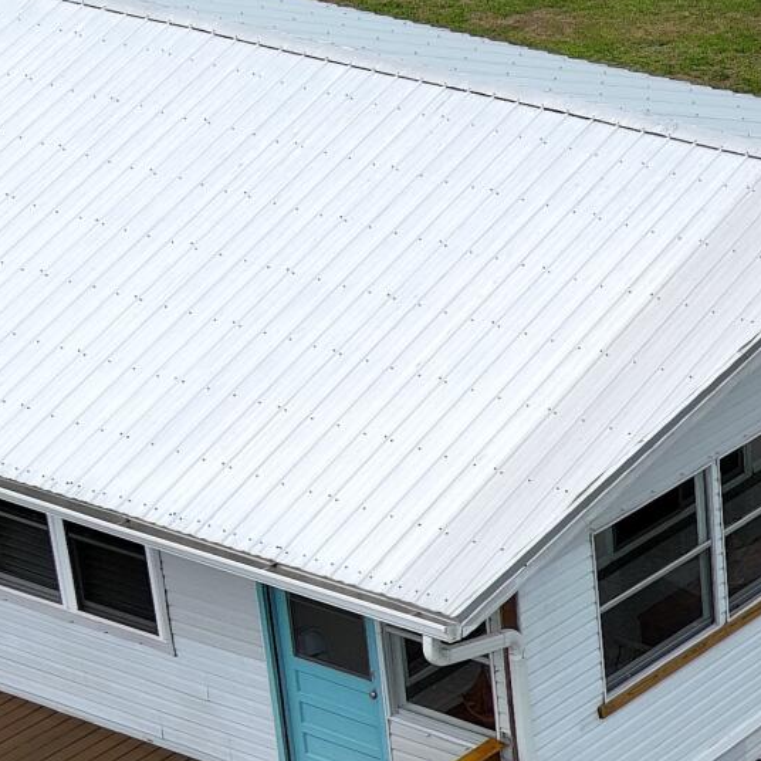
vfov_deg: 12.5
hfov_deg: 12.1
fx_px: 3432
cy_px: 772
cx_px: 1124
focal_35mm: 138
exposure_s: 1/1462
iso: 101
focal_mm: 10.57
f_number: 2.8
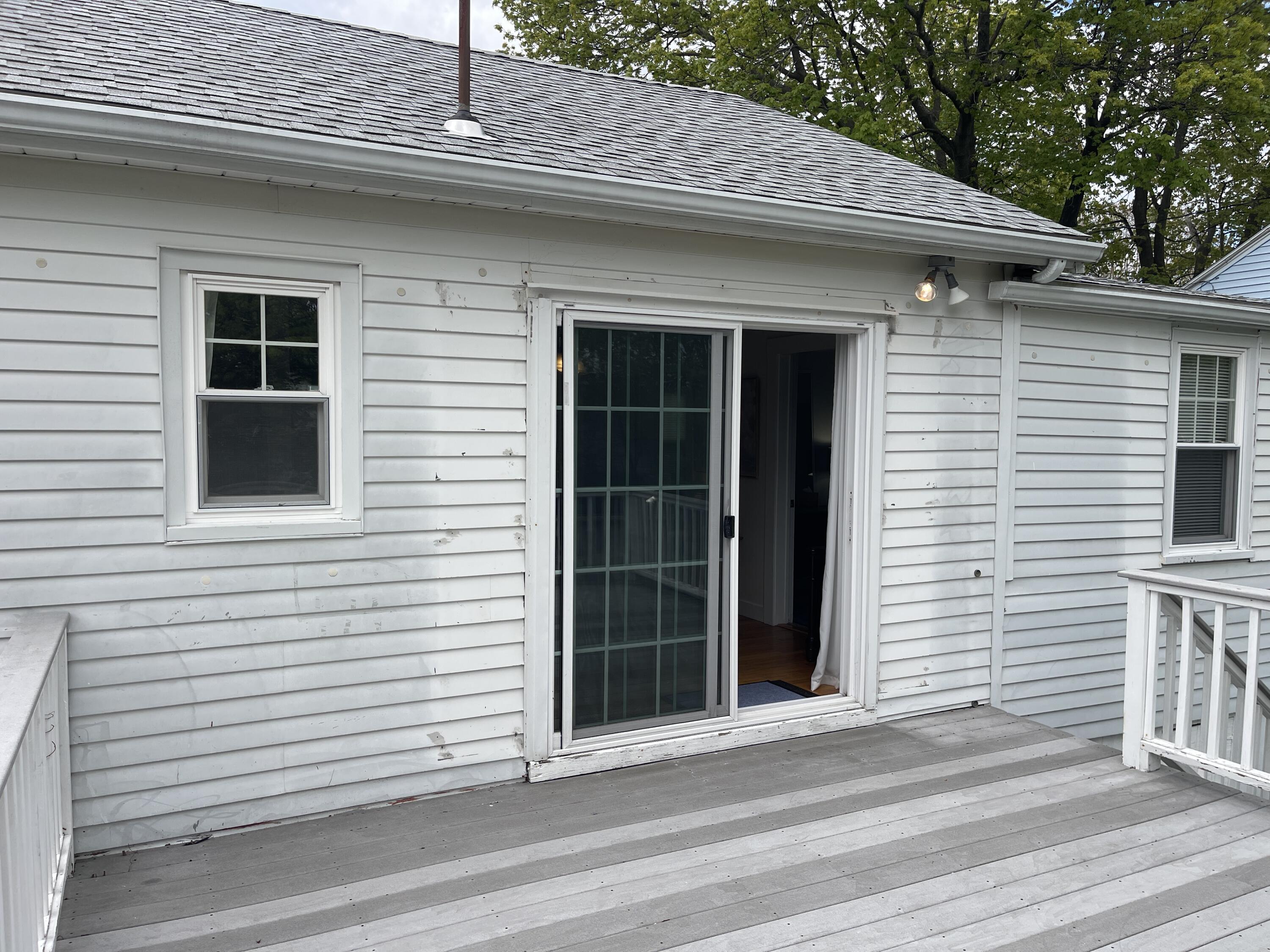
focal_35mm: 25
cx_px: 635
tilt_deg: -5.3
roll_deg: -0.1
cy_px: 476
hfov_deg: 69.4
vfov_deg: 54.9
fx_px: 917
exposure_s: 1/2288
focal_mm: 5.1
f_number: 1.6
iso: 32
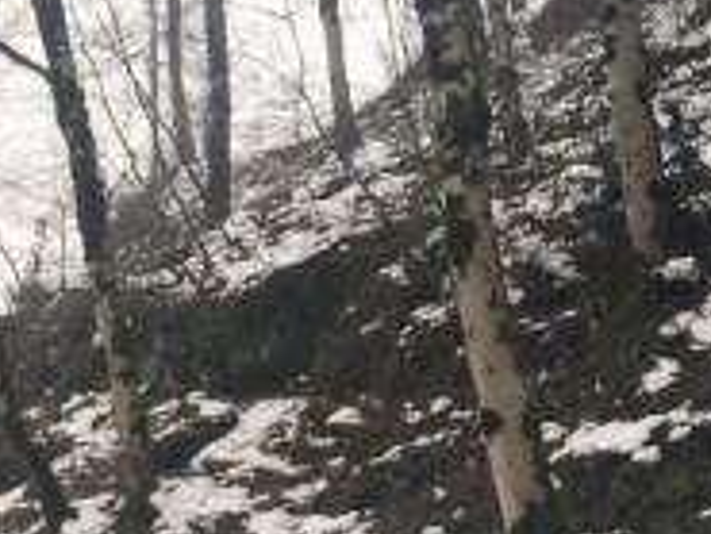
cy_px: 574
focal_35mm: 69
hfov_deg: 26.9
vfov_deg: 20.4
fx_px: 1418
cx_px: 29
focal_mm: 3.59
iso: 100
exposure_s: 1/598
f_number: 1.8
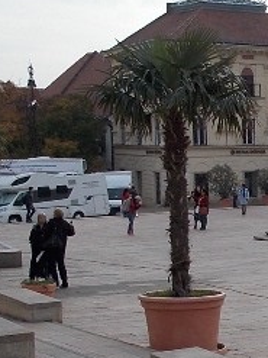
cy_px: 307
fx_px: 971
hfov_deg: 15.0
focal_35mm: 94
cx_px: 356
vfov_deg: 20.5
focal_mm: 4.1
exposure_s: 1/500
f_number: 3.3
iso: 80
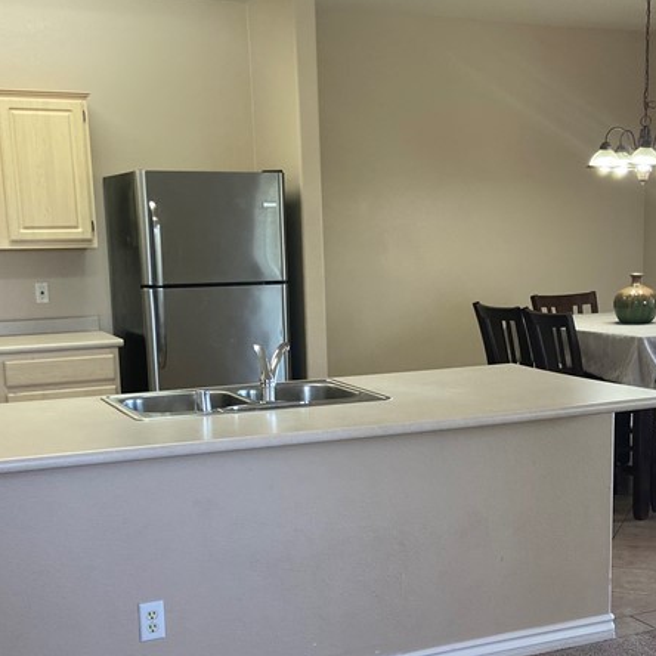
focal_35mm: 53
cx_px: 423
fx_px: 1136
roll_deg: +0.8
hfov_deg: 32.0
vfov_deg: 32.0
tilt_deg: -10.1
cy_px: 420
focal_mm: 4.25
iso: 80
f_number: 1.8
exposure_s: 1/120
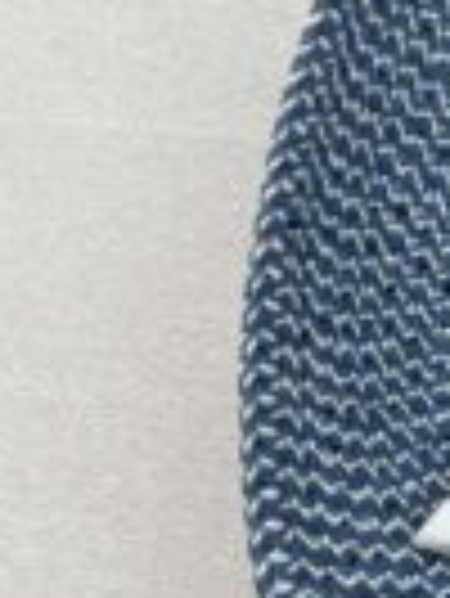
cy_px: 378
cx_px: 954
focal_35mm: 113
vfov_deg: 17.4
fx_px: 1955
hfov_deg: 11.6
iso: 40
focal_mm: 5.1
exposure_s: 1/121
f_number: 1.6
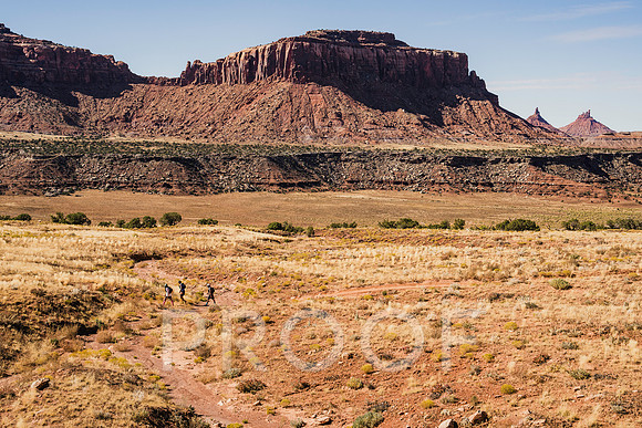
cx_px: 341
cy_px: 203
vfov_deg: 25.7
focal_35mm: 53
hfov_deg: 37.8
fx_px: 938
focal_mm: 49
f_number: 7.1
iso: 160
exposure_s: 1/640
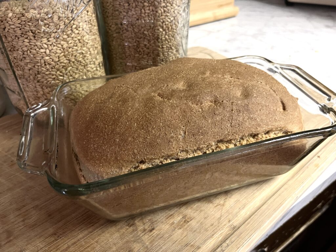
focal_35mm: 26
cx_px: 168
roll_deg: -0.6
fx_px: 252
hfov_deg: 67.3
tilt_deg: -41.8
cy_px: 126
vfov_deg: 53.1
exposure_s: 1/30
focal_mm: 5.1
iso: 640
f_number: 1.6
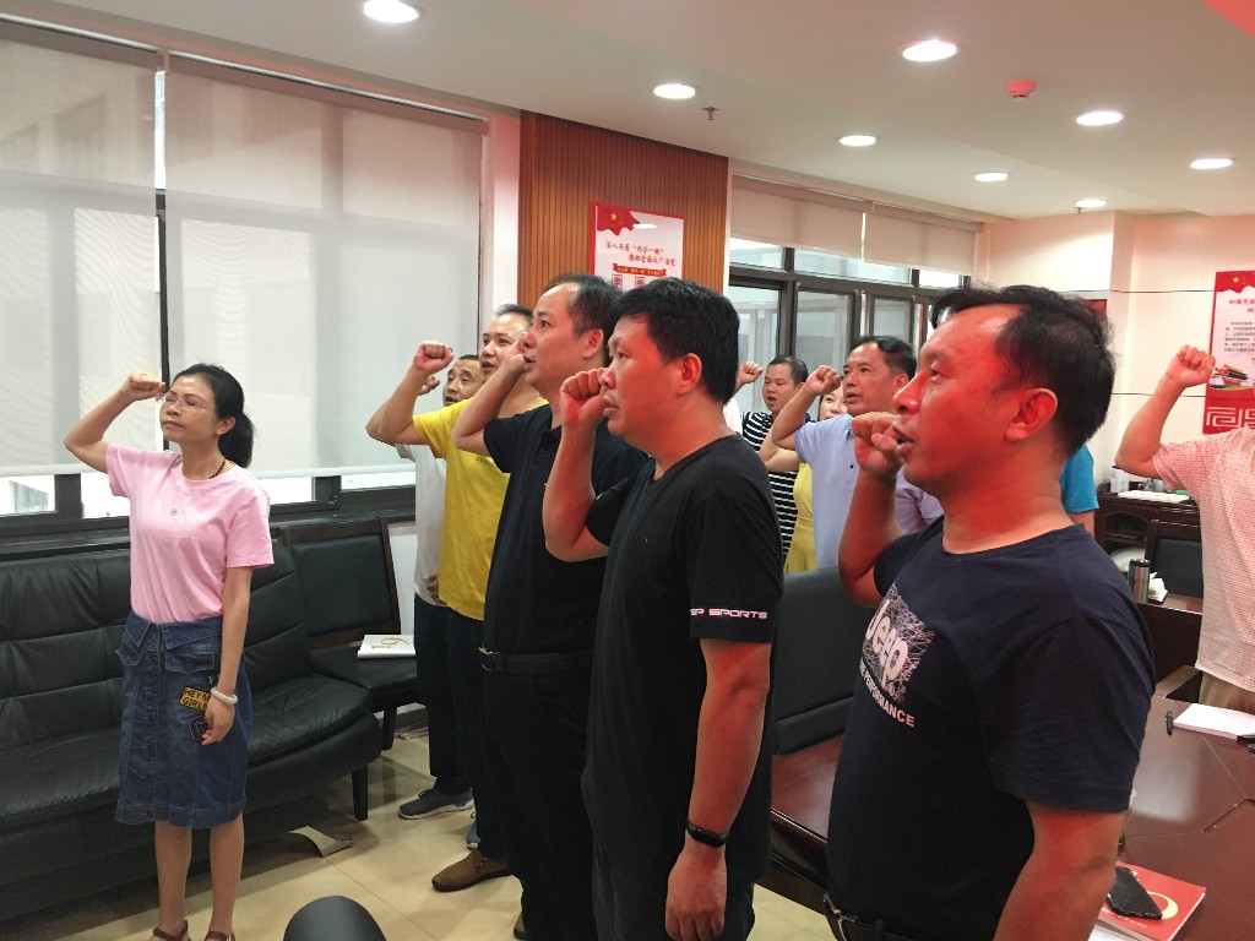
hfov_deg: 61.7
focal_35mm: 29
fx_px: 1051
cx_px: 628
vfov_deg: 48.2
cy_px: 470
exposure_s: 1/20
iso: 200
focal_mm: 4.15
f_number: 2.2
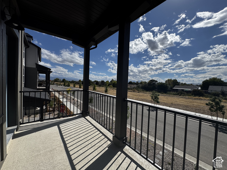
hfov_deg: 102.1
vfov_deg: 85.7
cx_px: 114
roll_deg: -2.4
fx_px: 92
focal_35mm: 14
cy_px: 85
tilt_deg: -2.1
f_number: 2.2
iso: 50
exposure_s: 1/4132
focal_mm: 2.22
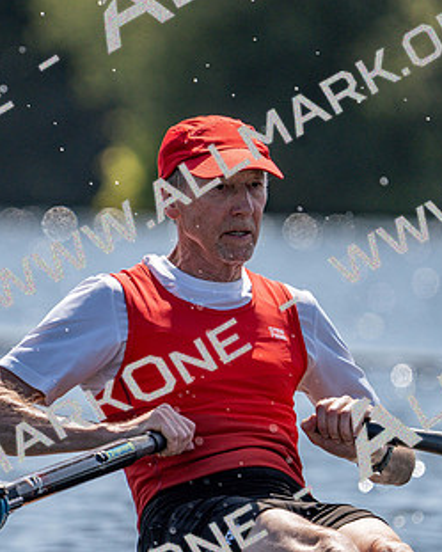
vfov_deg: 2.5
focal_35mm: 778
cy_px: 313
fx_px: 12716
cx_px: 199
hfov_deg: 2.0
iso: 250
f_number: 6.3
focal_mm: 444
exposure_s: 1/2000
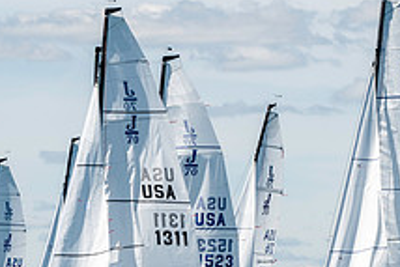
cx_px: -37
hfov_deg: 5.6
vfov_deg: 3.8
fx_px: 4069
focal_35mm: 366
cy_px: 303
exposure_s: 1/1000
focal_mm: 135
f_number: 5.6
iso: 160
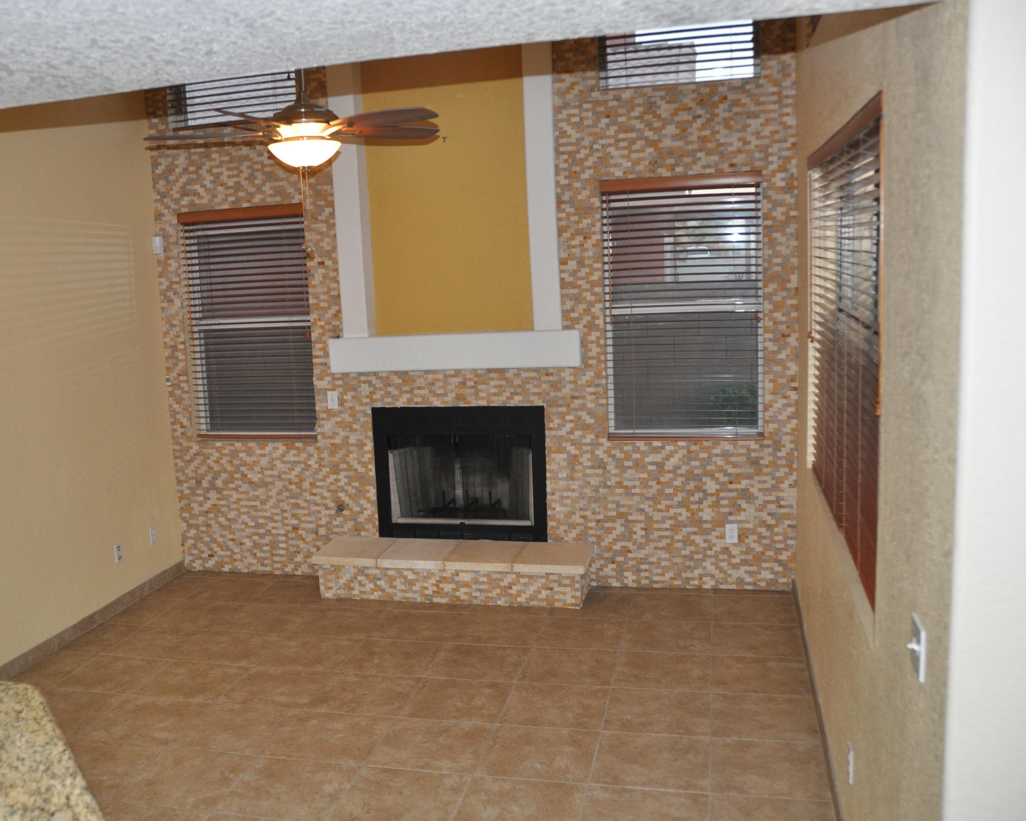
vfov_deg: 43.4
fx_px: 1032
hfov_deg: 52.6
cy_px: 410
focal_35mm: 34
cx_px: 437
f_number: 3.5
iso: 800
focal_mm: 20
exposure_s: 1/60
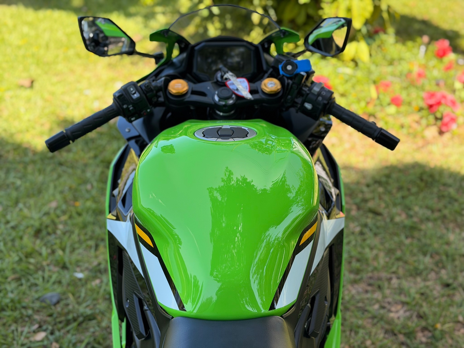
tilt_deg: -26.6
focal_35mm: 48
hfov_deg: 39.7
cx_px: 232
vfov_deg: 30.3
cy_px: 174
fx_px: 643
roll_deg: -4.4
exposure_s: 1/975
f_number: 1.78
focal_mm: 6.76
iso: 64
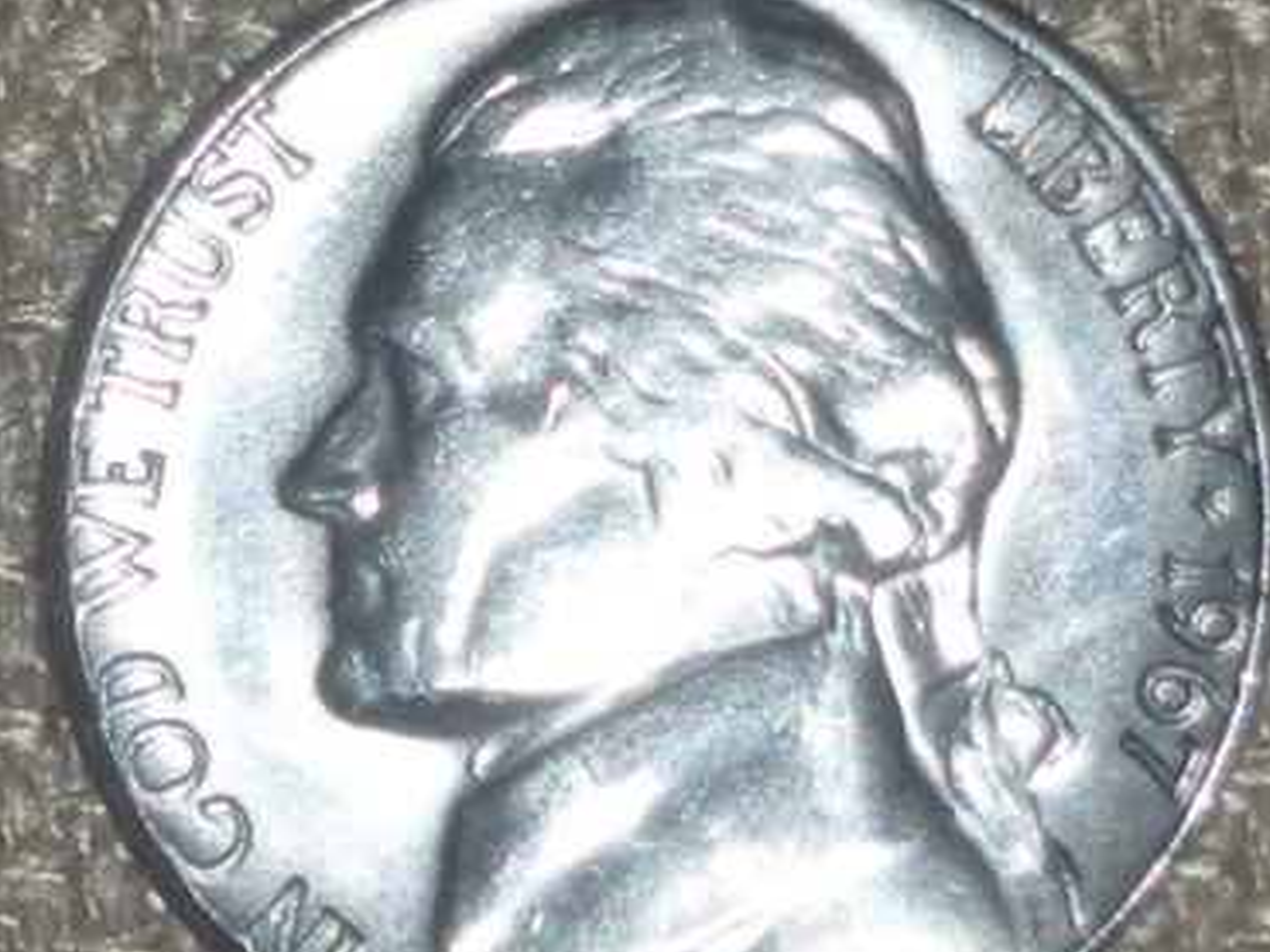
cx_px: 688
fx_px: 5978
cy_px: 580
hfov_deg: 12.1
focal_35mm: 163
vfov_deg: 9.1
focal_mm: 21.2
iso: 64
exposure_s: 1/125
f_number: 5.3
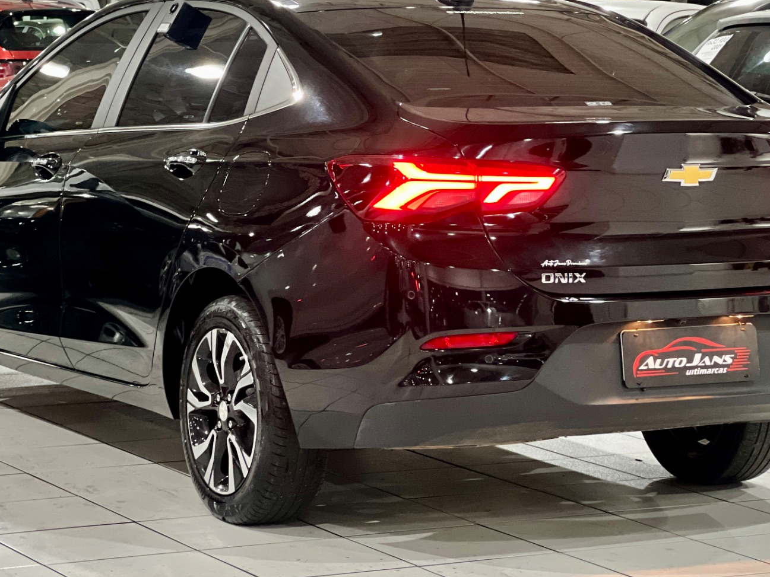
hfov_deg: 17.3
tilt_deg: -4.3
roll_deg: -1.0
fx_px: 2536
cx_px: 404
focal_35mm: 114
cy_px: 227
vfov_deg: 13.0
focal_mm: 9
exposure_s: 1/24
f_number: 2.8
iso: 400
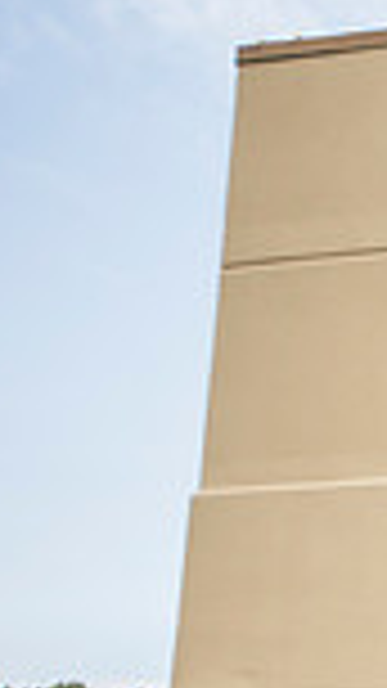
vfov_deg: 21.8
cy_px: 776
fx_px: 1679
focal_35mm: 92
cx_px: 1277
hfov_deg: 9.3
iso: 100
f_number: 2.8
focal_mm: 23
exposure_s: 1/800
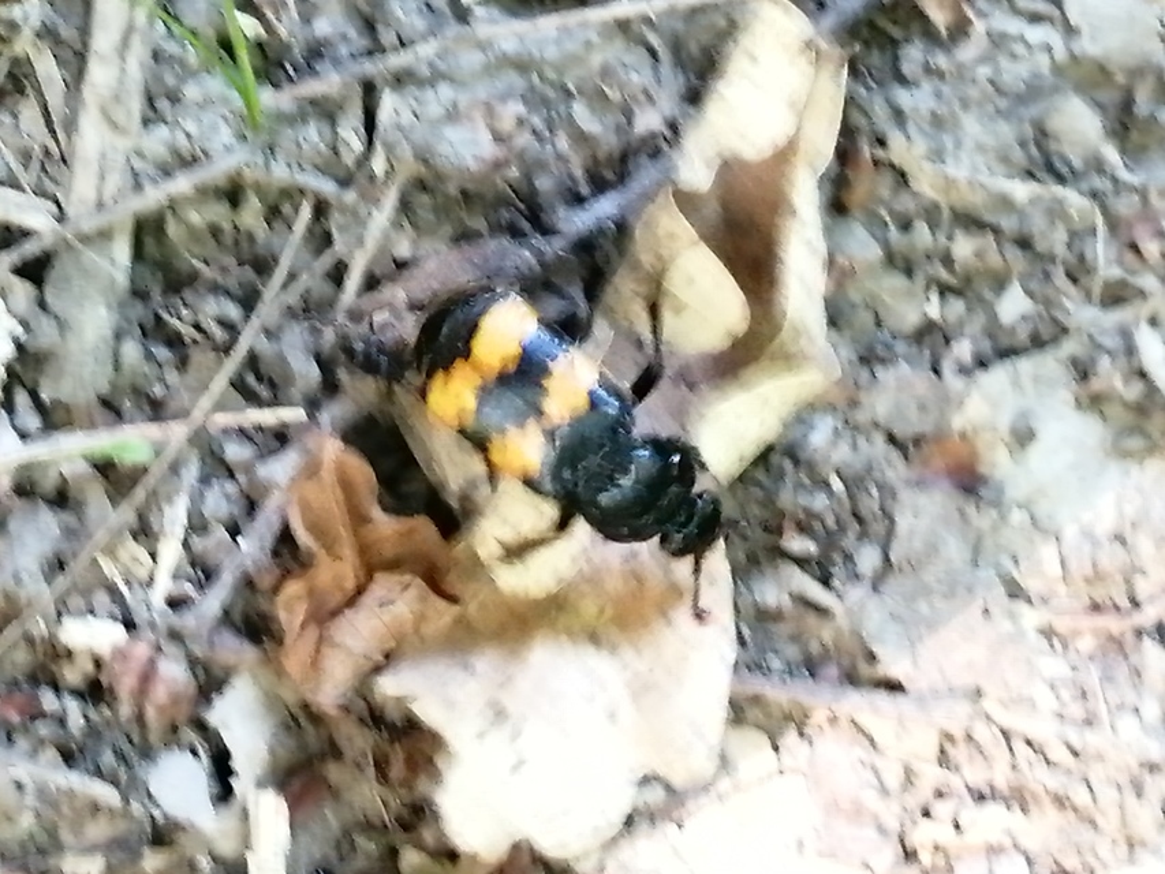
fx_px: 3501
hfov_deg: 18.9
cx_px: 582
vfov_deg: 14.2
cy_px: 437
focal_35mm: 104
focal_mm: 3.46
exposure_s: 1/30
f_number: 1.8
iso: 320
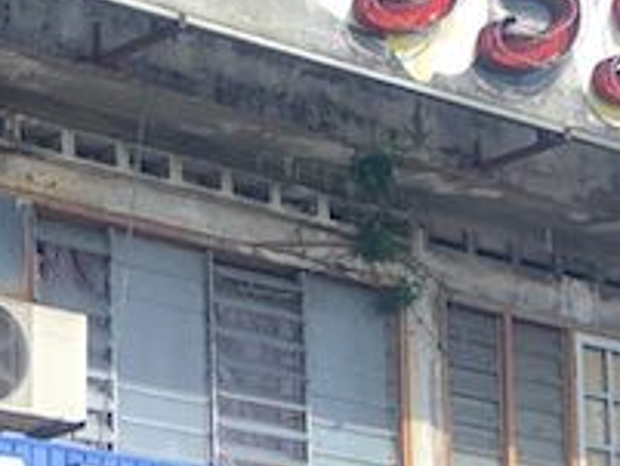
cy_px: 870
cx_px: -460
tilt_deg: +6.7
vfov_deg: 11.1
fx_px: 2222
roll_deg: +0.7
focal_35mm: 124
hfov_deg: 14.2
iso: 25
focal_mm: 4.25
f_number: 1.8
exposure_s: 1/1447
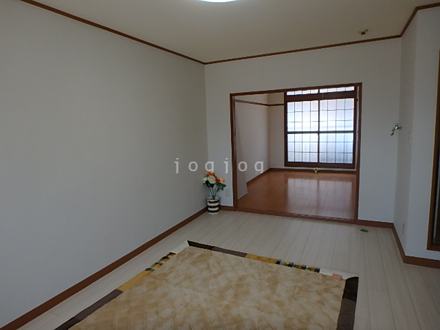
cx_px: 220
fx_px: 267
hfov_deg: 79.0
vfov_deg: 63.4
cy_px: 165
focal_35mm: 21
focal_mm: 3.7
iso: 125
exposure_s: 1/60
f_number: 3.5
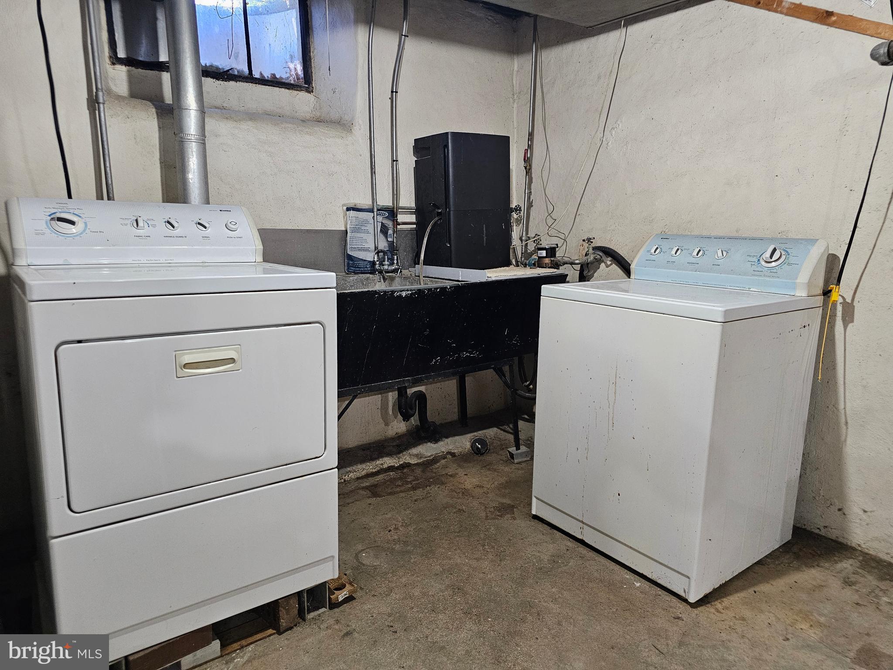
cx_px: 446
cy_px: 335
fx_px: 593
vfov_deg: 58.9
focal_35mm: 23
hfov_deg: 73.9
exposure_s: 1/120
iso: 640
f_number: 1.7
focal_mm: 6.3
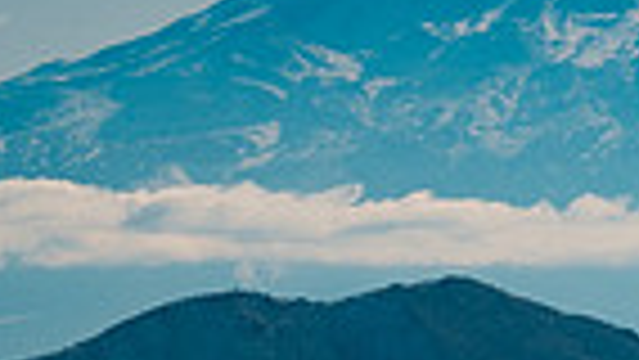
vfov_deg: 2.0
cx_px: 655
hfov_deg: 3.6
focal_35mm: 594
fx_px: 10068
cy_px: 61
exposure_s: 1/8000
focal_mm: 90
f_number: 2.5
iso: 160
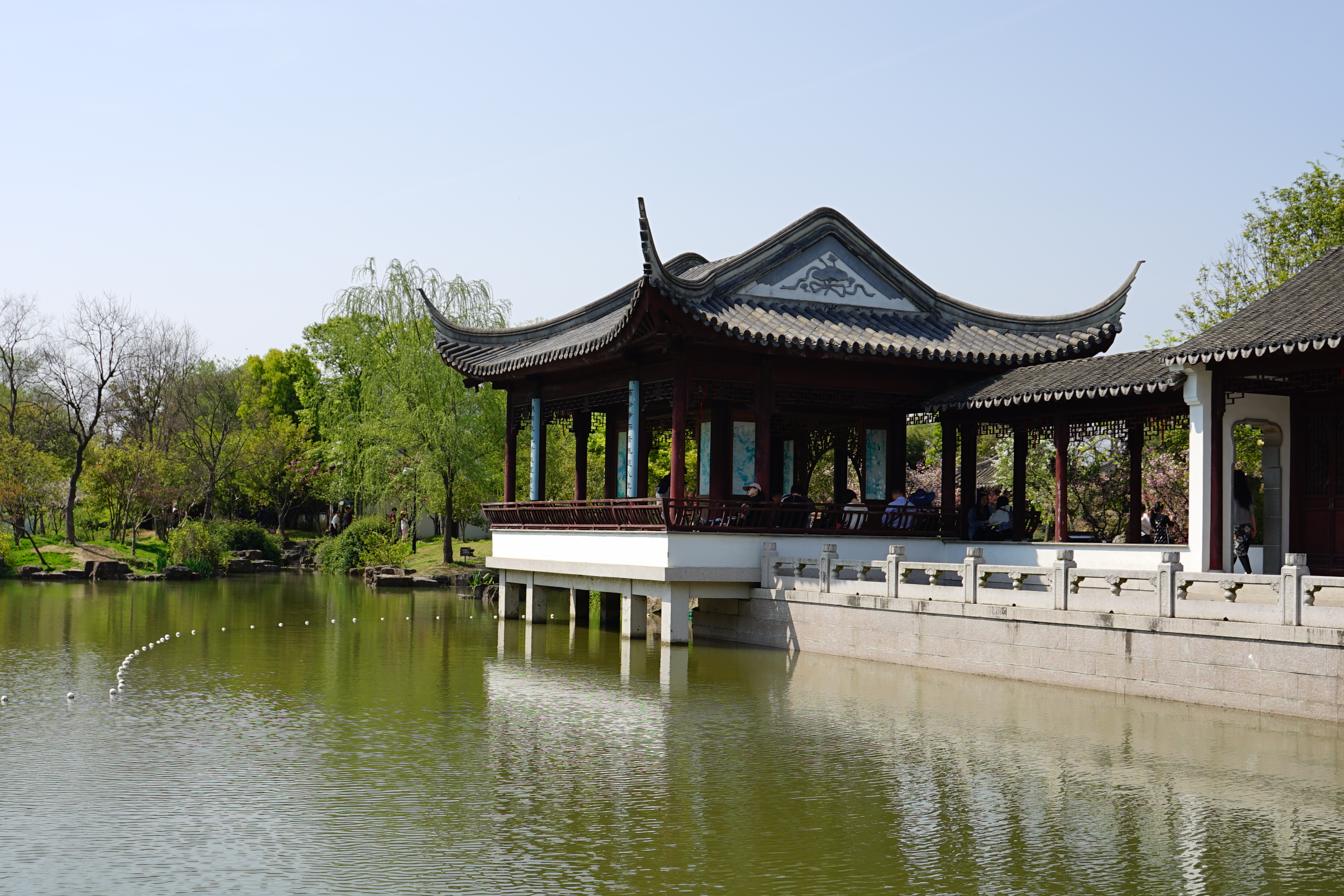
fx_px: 1568
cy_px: 448
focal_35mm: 42
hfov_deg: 46.4
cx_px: 672
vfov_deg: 31.9
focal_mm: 28
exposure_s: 1/640
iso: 50
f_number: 4
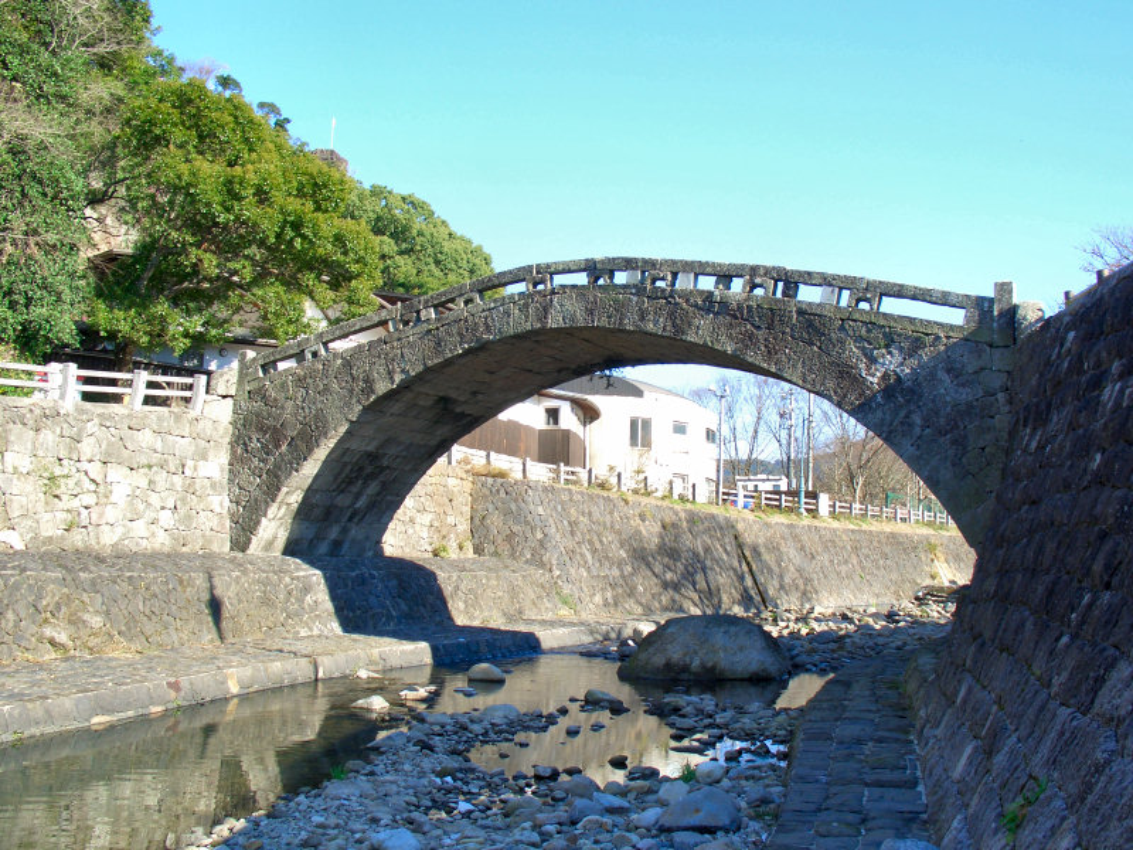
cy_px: 425
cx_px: 566
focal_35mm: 33
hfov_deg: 55.4
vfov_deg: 42.9
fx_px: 1080
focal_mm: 7.1
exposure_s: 1/80
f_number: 5.6
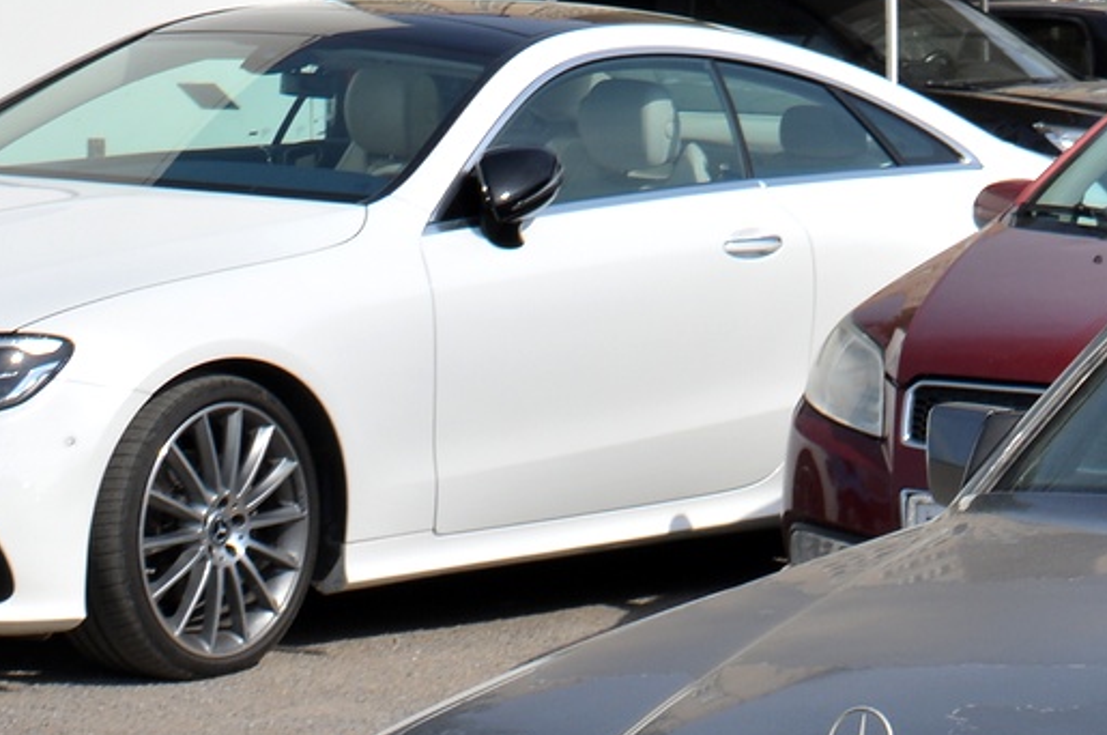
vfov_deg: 8.2
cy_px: 734
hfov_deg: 12.0
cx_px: 1460
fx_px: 5098
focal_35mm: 166
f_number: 9
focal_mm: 38
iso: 100
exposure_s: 1/320
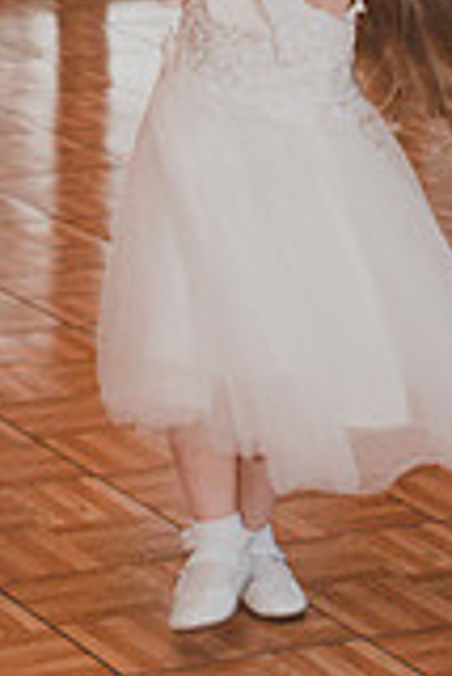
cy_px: -25
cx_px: -42
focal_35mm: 177
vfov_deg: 11.5
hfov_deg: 7.7
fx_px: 3326
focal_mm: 42
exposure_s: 1/60
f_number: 5
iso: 6400
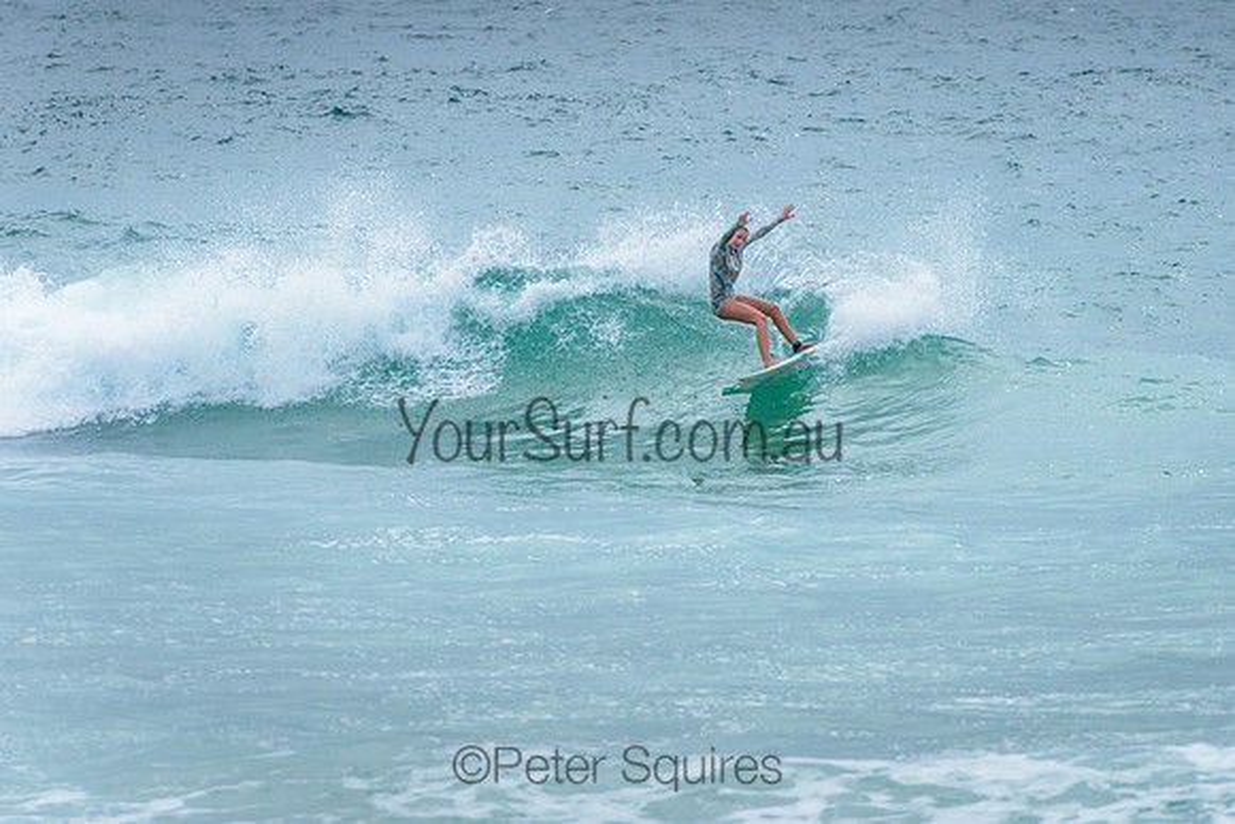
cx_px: 757
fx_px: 16818
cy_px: 319
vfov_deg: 2.8
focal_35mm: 490
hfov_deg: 4.2
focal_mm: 400
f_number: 7.1
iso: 500
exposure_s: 1/1600
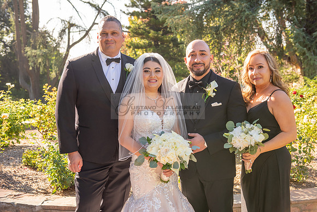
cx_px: 158
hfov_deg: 39.6
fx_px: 440
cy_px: 106
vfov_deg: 27.0
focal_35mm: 50
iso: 200
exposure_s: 1/250
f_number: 5.6
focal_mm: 50
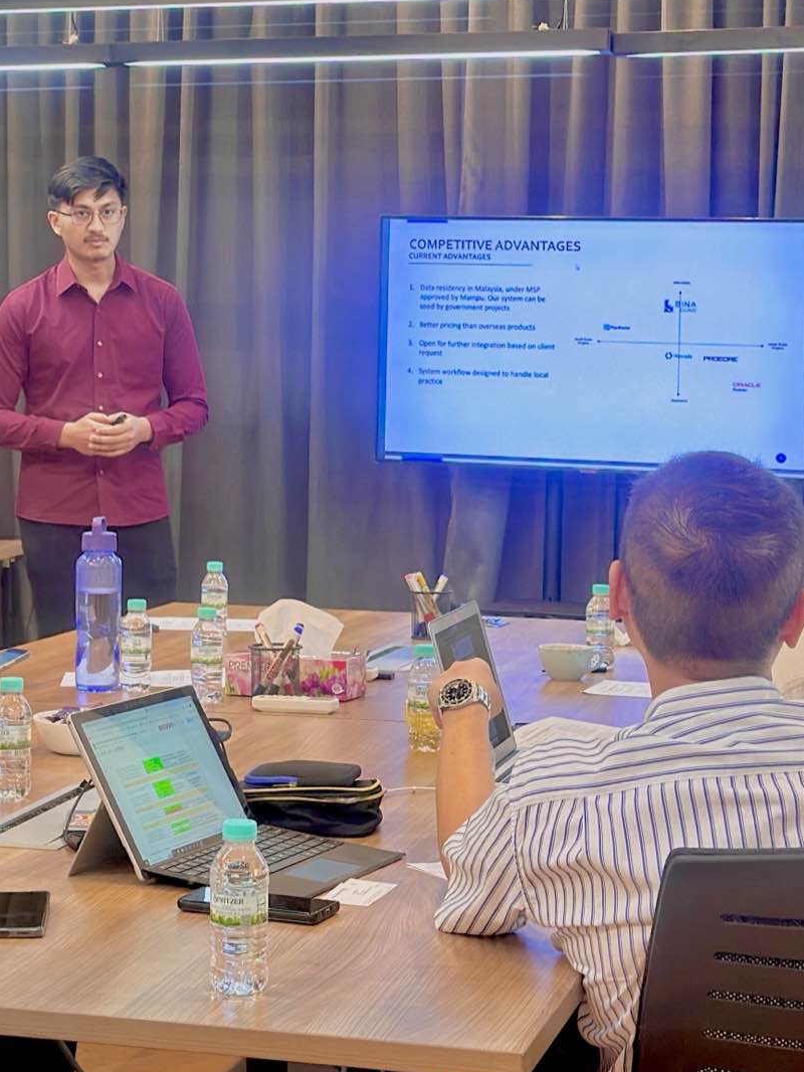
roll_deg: -0.9
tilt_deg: -0.4
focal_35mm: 84
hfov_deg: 17.5
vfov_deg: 23.1
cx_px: 203
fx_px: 2600
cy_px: 297
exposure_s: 1/50
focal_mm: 6.86
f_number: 1.78
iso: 125
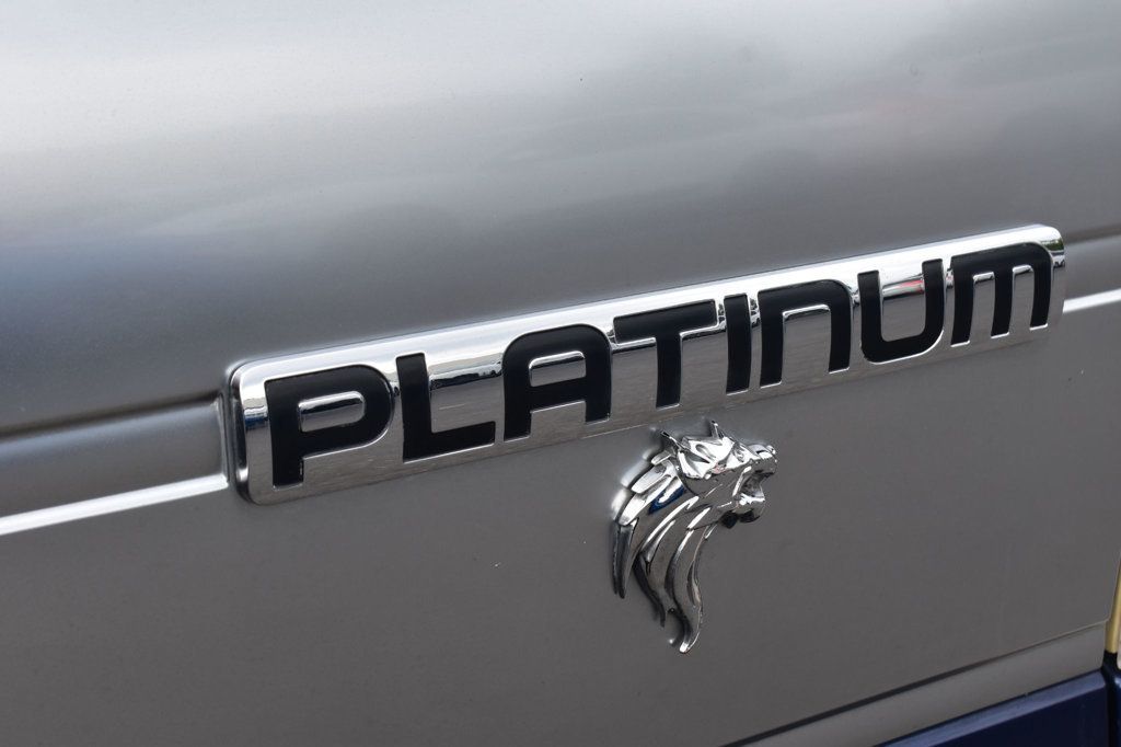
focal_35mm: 60
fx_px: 1868
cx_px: 560
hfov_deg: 33.4
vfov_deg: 22.6
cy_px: 374
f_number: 10
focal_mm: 40
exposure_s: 1/250
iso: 400
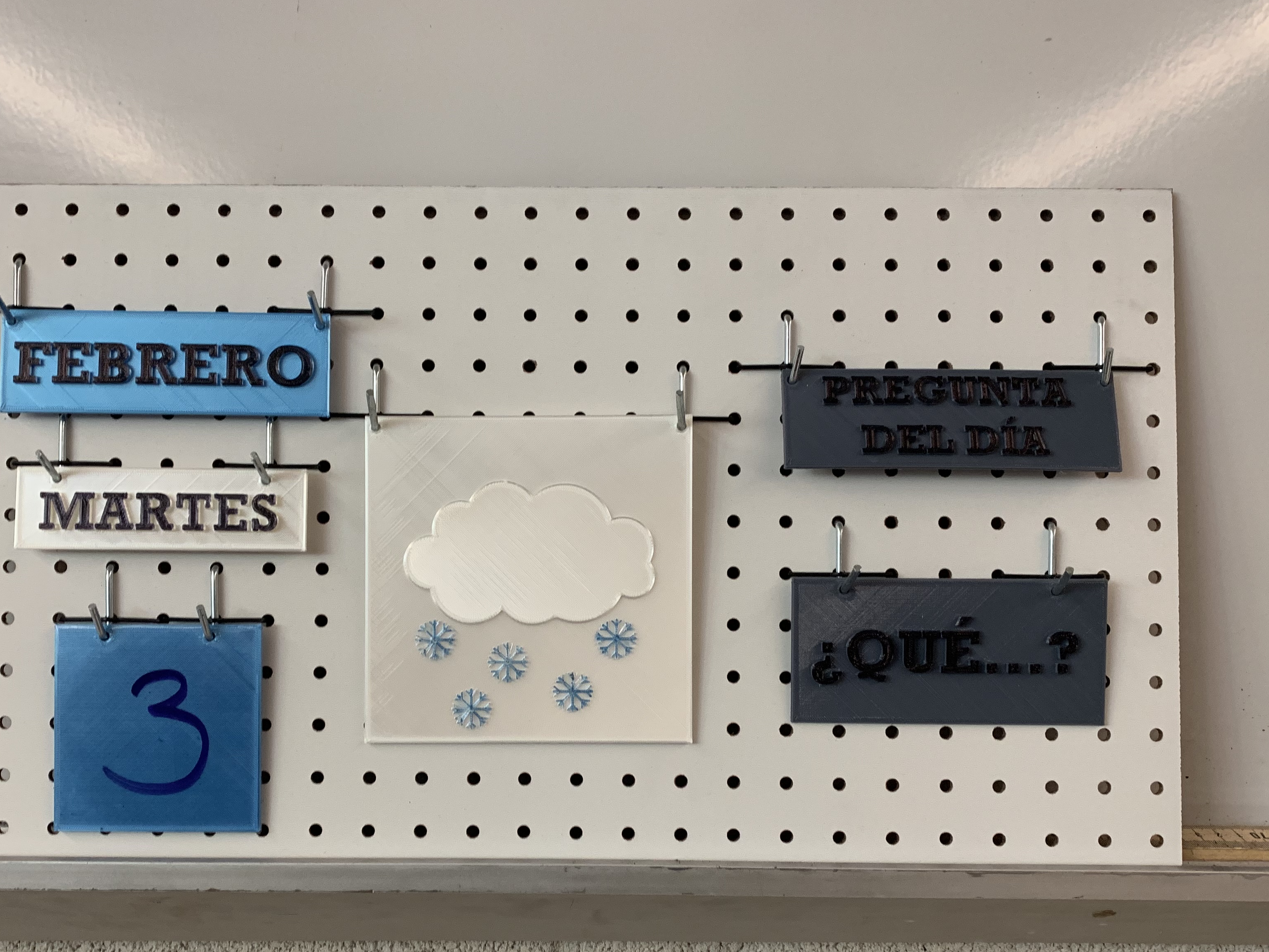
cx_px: 561
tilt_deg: -7.0
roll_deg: -0.5
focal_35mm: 34
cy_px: 577
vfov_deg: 41.6
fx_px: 1246
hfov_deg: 53.8
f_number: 1.8
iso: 125
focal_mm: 4.25
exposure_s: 1/60
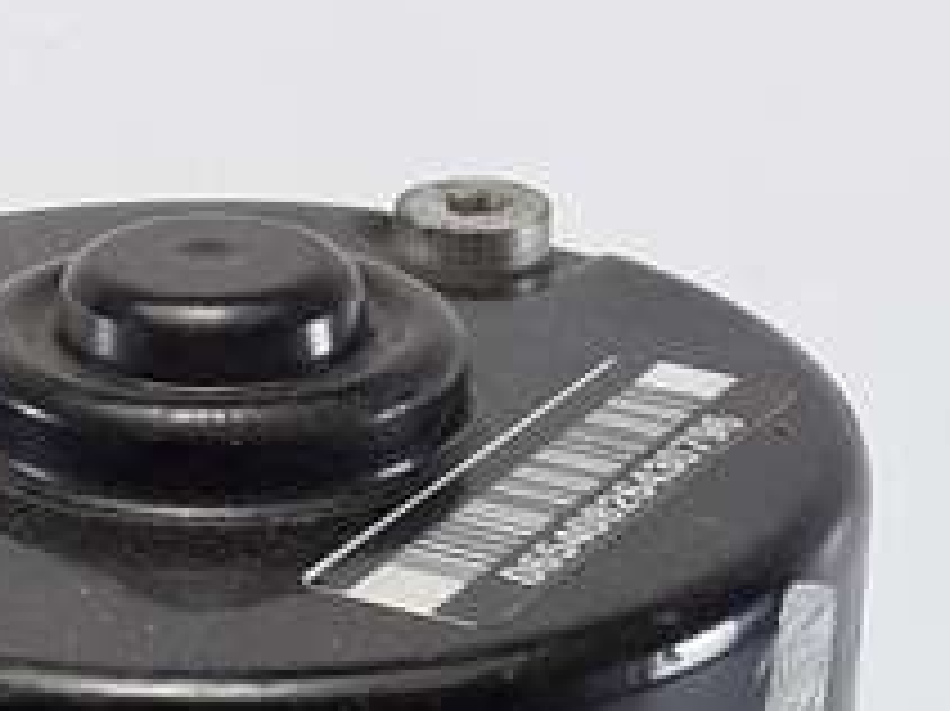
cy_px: 1670
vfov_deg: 8.3
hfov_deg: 12.0
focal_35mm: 164
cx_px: 347
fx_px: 4498
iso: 64
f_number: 1.9
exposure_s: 1/50
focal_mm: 3.7
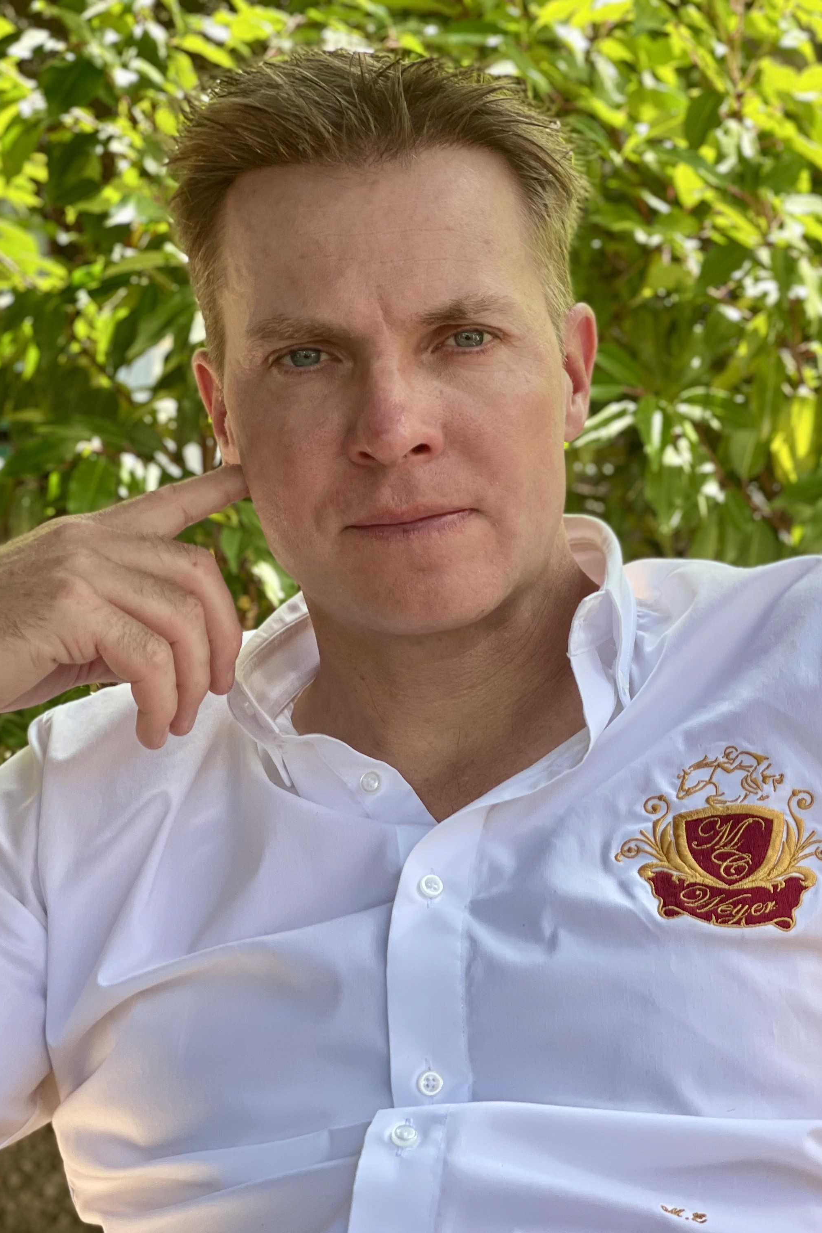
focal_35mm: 89
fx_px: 3049
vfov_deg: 22.9
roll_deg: -2.2
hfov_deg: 15.3
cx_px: 644
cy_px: 616
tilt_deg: -5.1
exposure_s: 1/121
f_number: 2.2
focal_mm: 7.5
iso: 25
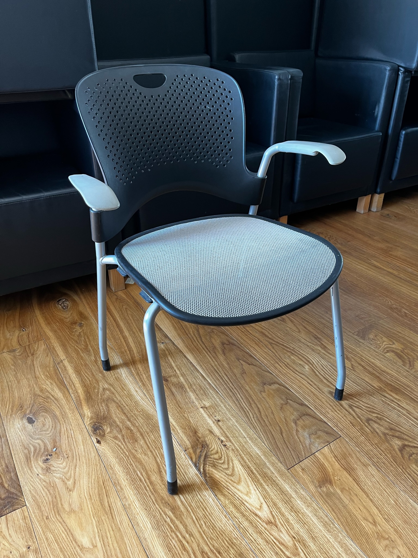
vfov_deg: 67.3
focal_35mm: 26
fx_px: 419
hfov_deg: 53.0
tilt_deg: -29.9
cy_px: 279
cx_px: 209
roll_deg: +1.8
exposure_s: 1/90
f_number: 1.6
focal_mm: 5.1
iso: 125
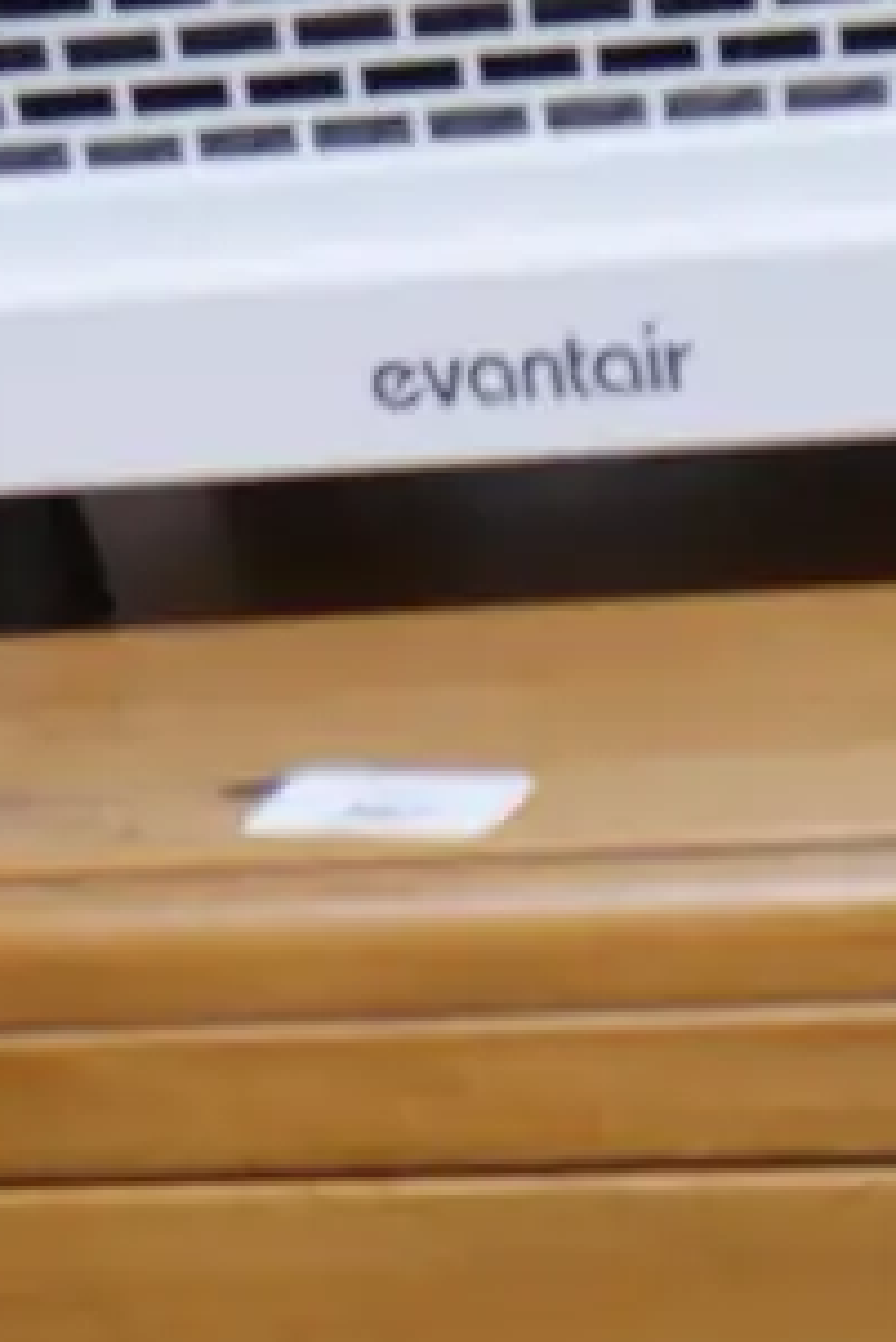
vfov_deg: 17.6
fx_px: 3691
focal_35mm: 99
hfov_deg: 13.7
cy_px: 2229
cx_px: 860
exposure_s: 1/60
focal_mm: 14
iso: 320
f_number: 3.5
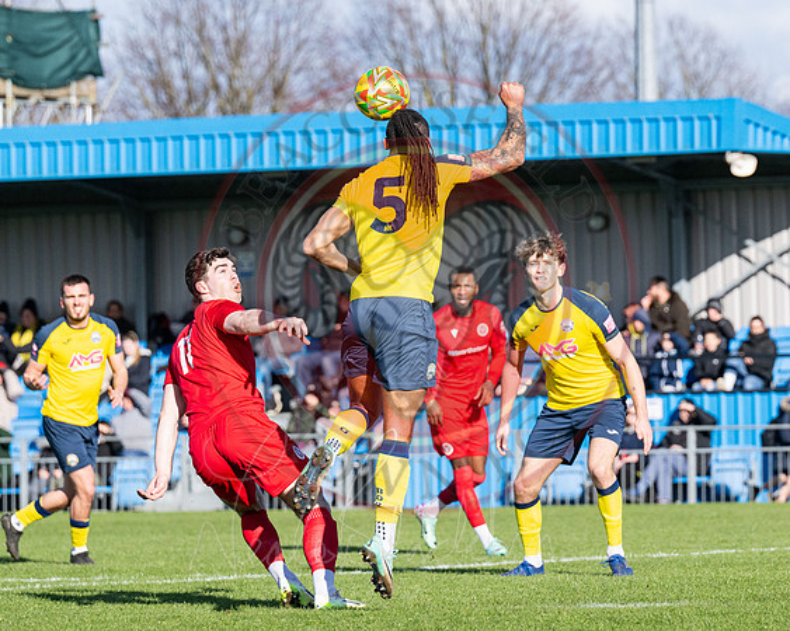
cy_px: 263
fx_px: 6926
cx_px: 554
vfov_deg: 5.2
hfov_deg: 6.5
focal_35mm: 296
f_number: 4
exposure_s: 1/5000
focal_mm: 150
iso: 400
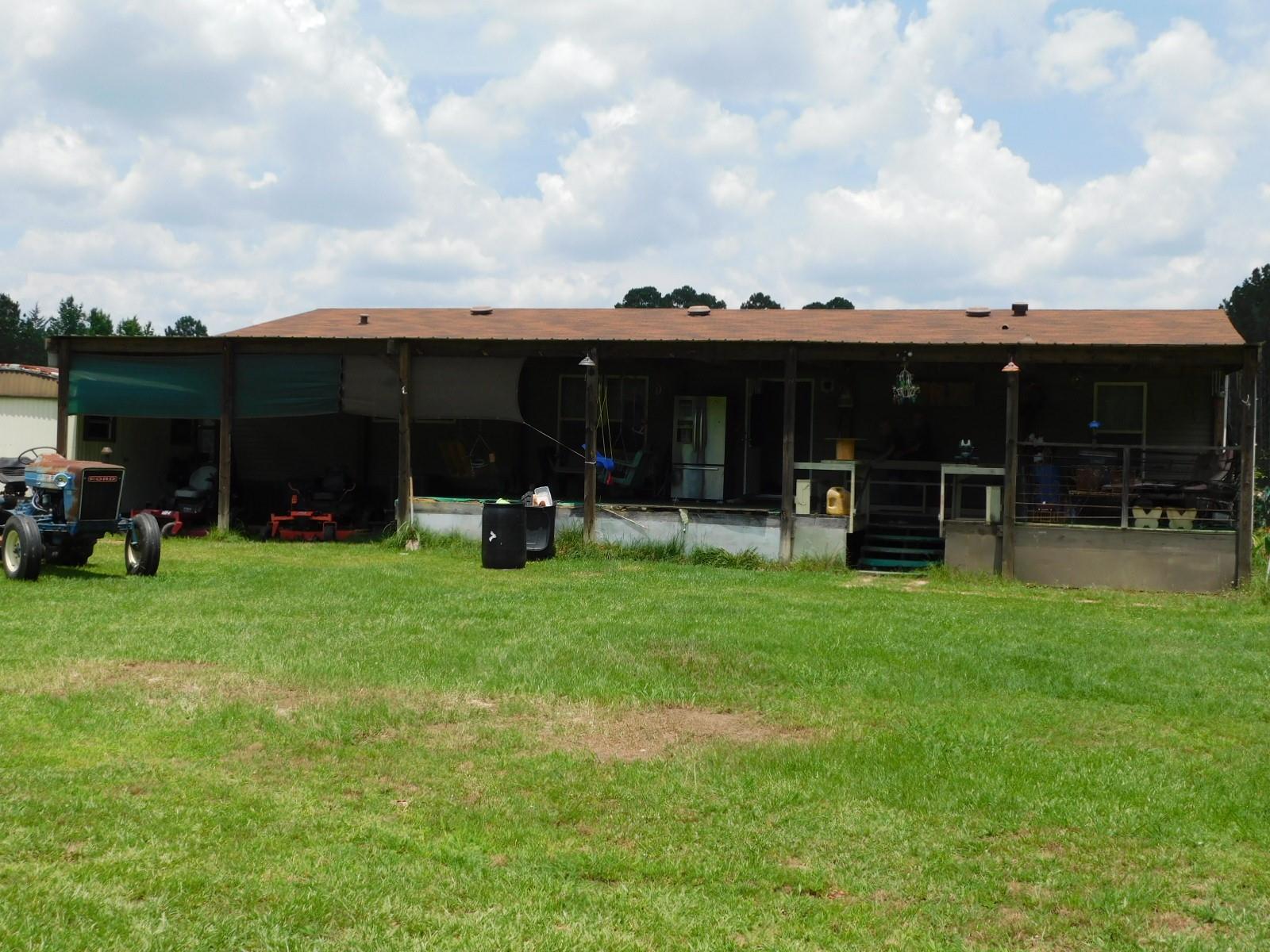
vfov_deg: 36.0
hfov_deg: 46.8
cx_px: 635
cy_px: 476
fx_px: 1468
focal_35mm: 40
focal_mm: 7.1
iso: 125
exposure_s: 1/1250
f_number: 3.6
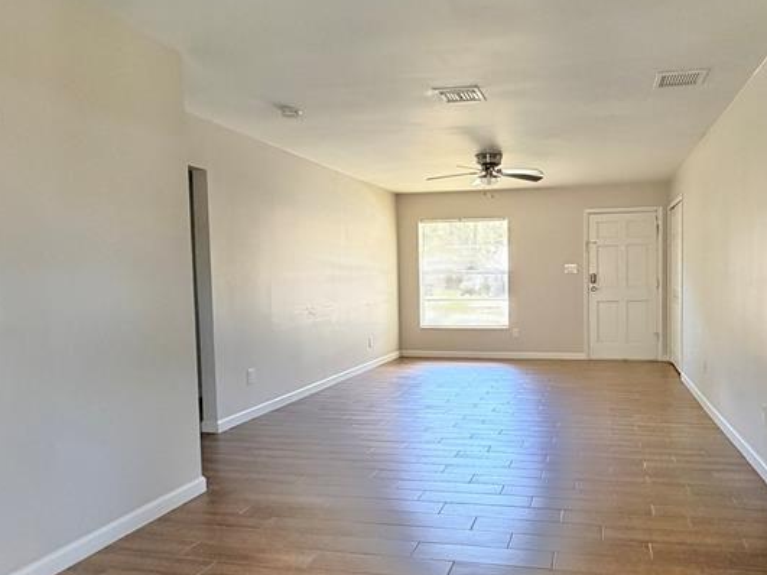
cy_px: 309
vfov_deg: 51.3
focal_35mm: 27
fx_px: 598
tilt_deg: -3.9
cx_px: 480
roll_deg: +1.0
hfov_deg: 64.4
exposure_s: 1/60
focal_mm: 2.22
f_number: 2.2
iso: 320
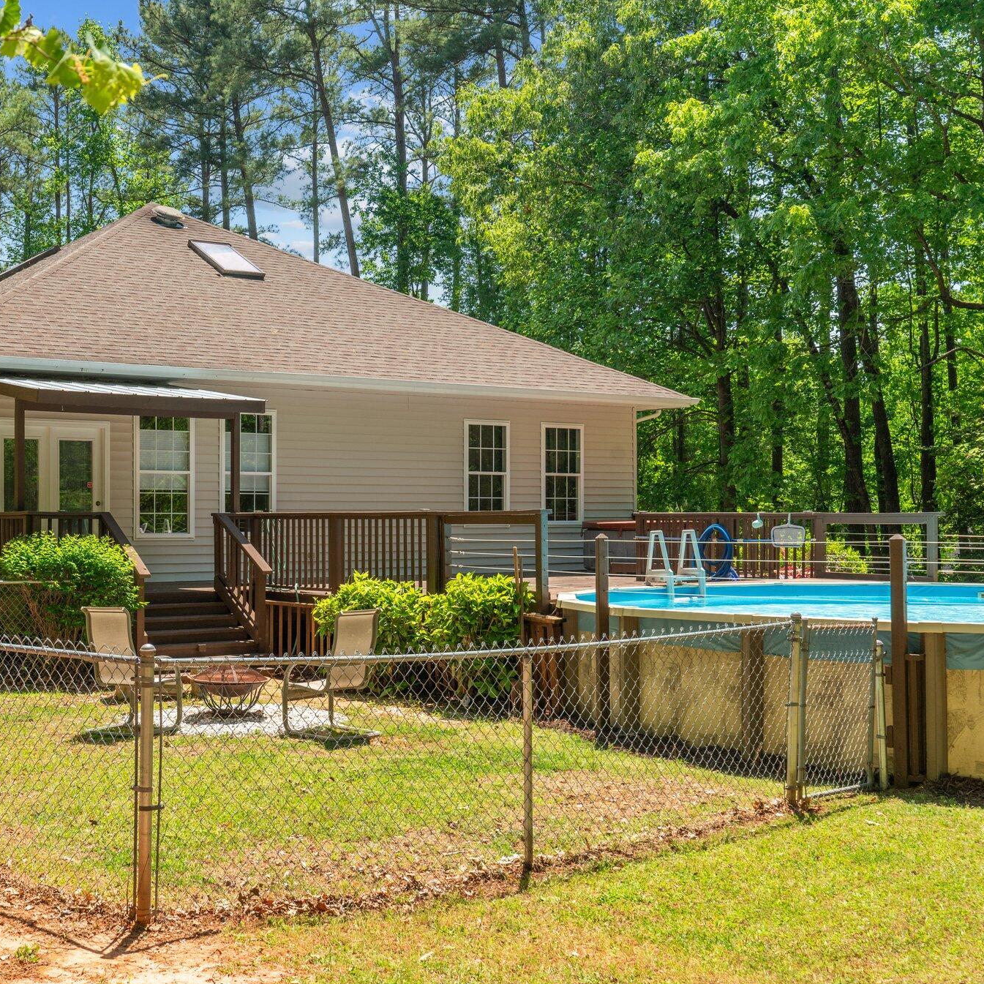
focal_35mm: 45
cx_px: 271
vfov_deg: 37.8
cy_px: 487
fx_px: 1436
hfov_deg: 37.1
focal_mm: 34.5
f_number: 8
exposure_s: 1/160
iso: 320
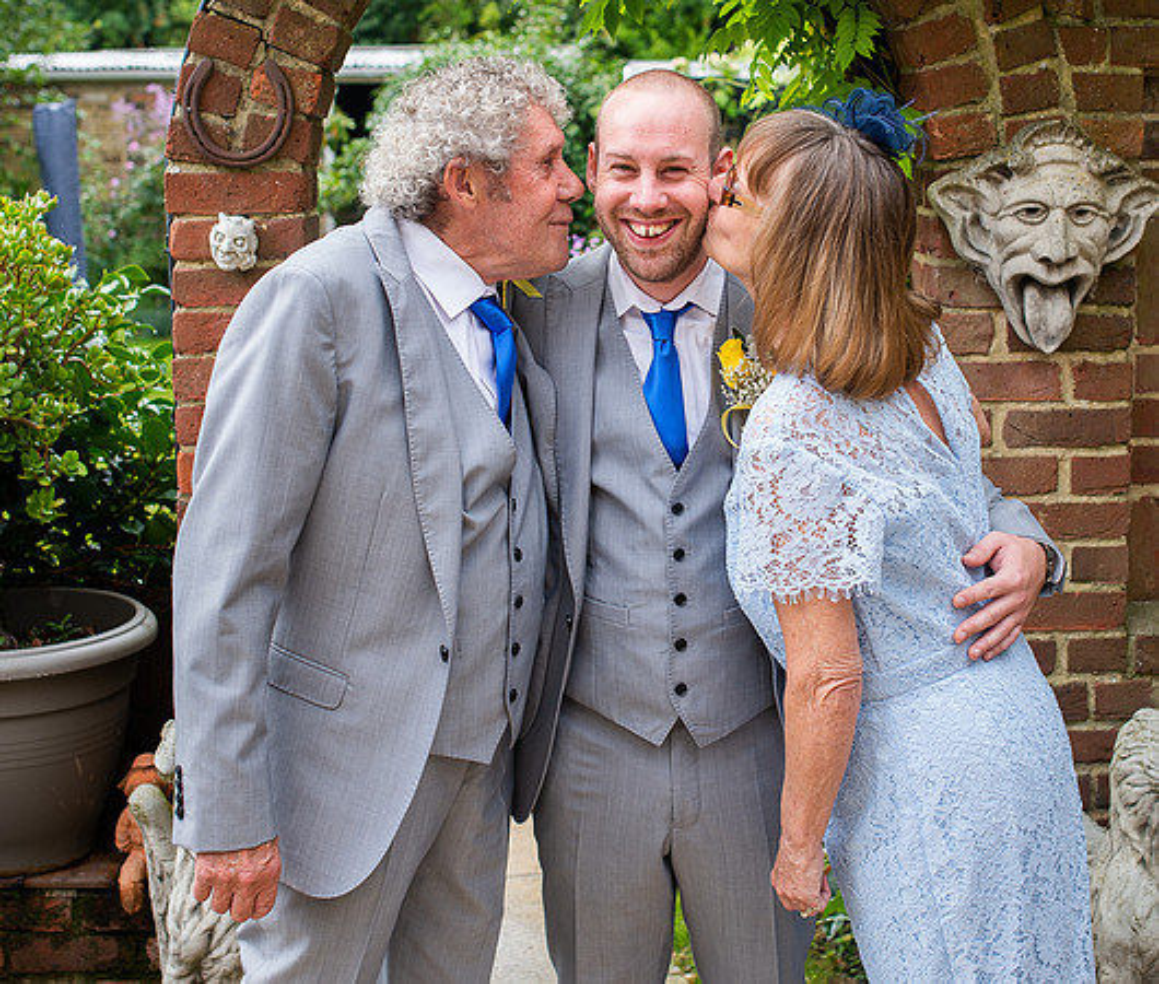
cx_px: 648
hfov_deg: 31.3
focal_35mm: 59
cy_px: 327
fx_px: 2070
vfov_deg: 26.6
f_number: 3.5
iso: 100
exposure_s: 1/250
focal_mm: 35
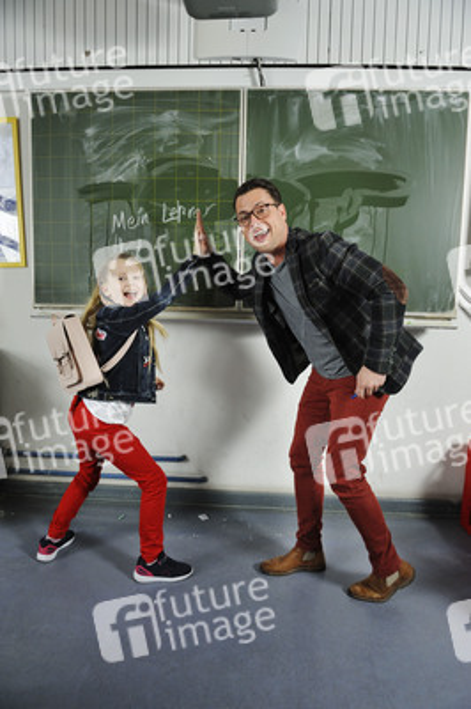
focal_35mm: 24
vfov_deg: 73.8
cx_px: 236
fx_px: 472
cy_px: 354
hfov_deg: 53.1
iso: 1600
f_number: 3.5
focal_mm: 24
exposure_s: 1/60
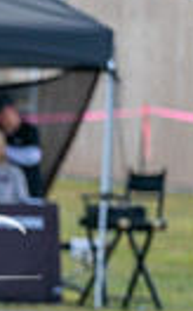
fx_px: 5427
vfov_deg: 3.3
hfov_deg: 2.0
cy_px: 404
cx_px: -372
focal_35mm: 642
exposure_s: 1/1600
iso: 800
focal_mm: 143
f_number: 4.5
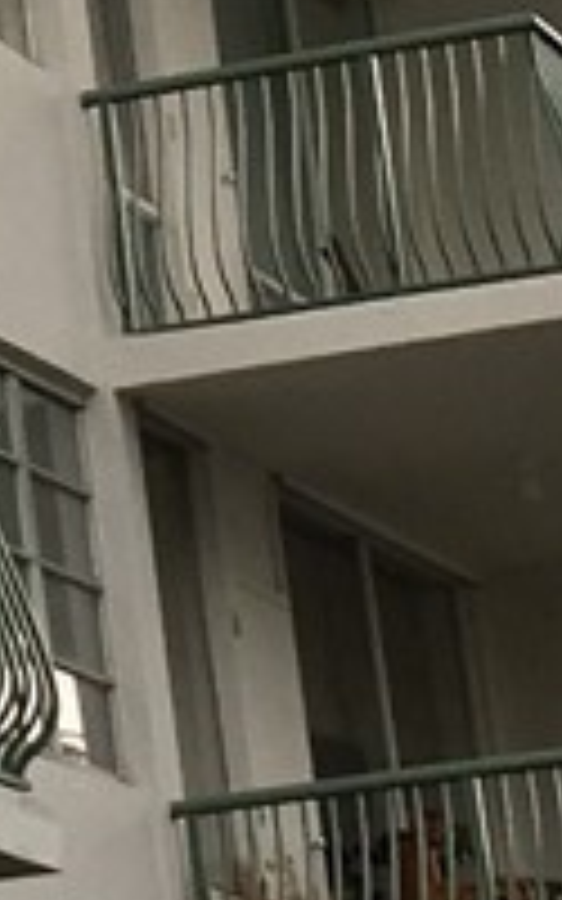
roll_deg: +4.1
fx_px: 6029
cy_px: -684
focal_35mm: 246
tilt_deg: +24.5
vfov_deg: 8.2
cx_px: -643
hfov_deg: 5.2
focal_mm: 4.15
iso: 25
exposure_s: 1/300
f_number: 2.2
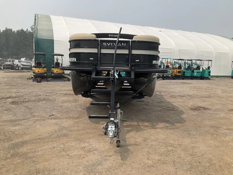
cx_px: 116
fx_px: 195
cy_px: 88
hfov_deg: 61.7
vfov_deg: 48.2
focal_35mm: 29
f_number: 1.8
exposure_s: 1/2058
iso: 25
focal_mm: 3
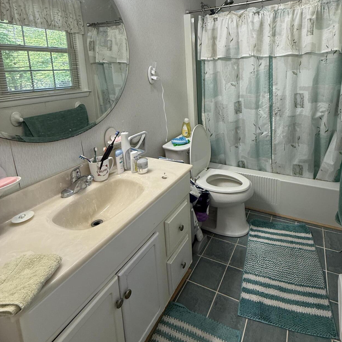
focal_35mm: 20
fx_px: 224
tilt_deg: -9.2
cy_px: 109
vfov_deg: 72.2
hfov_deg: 74.0
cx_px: 206
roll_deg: +1.2
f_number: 2.2
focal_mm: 2.22
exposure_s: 1/120
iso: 125
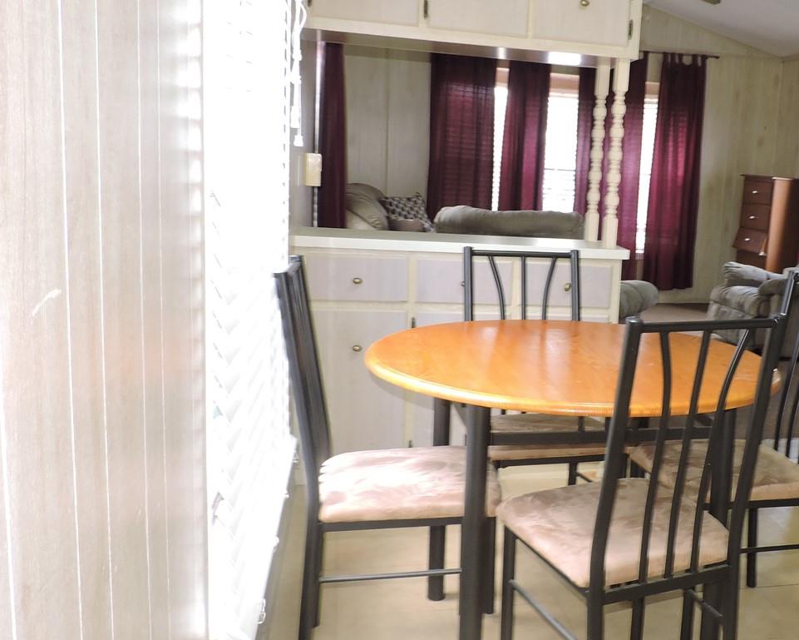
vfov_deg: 38.2
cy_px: 326
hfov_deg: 44.7
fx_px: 922
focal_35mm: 39
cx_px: 632
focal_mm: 4.3
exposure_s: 1/30
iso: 200
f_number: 3
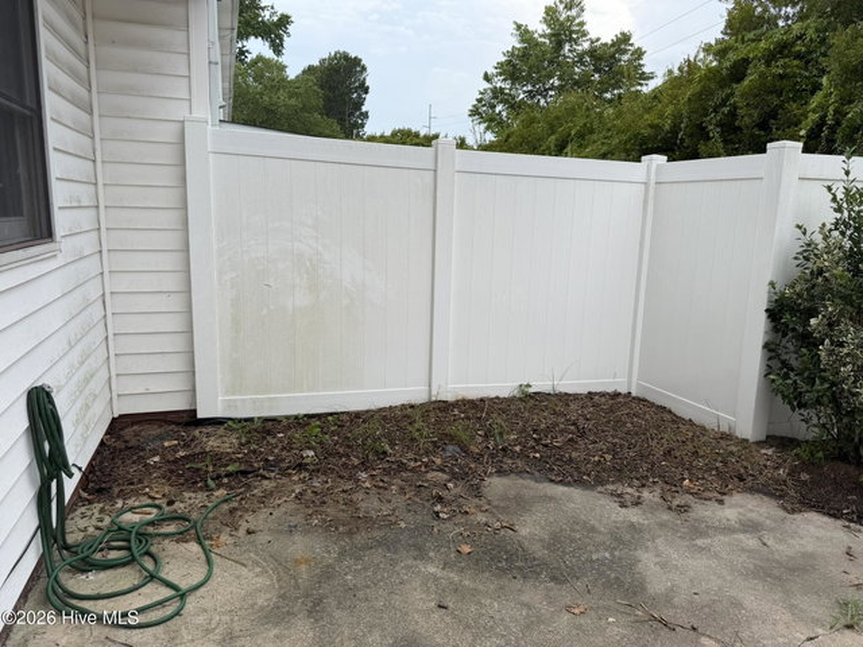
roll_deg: -0.5
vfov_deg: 56.8
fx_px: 598
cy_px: 324
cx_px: 432
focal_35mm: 24
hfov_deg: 71.6
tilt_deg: -9.3
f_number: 1.78
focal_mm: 6.76
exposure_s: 1/1689
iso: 80
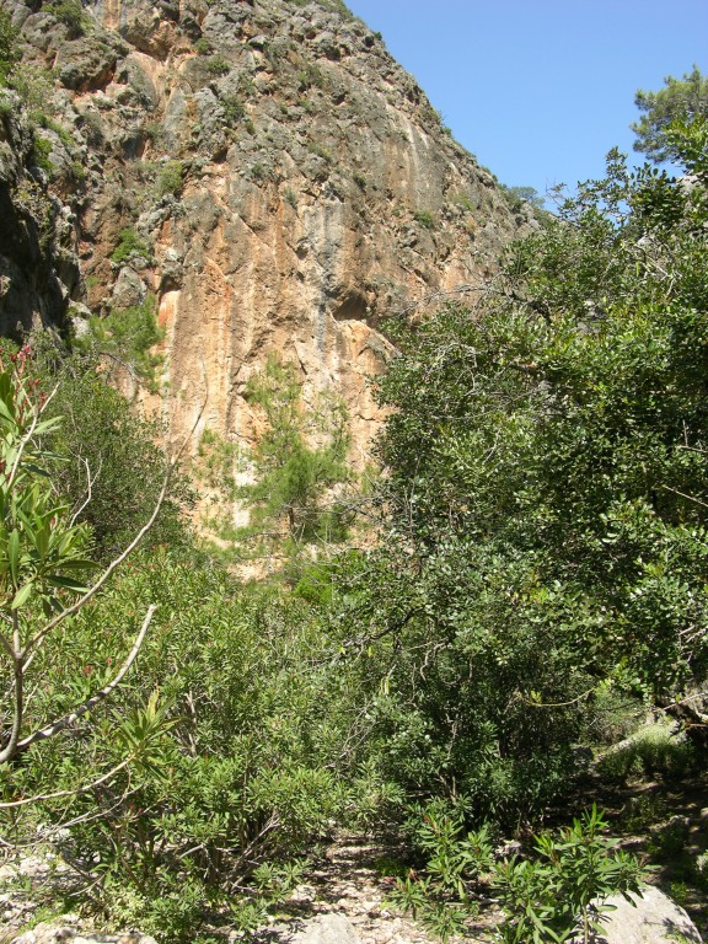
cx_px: 354
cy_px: 472
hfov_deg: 40.7
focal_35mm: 35
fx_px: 954
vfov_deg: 52.6
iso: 50
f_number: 5
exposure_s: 1/150
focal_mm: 8.9
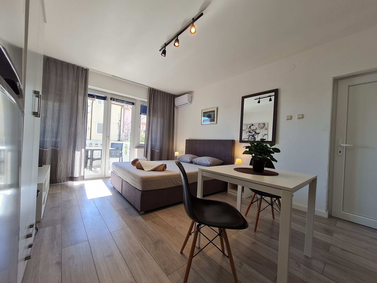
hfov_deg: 106.2
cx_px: 188
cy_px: 142
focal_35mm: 13
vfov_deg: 89.9
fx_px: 142
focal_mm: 1.74
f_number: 2.2
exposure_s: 1/100
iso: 50
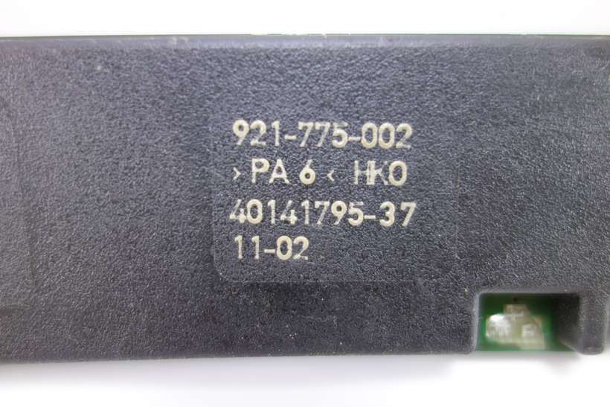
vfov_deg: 46.4
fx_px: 474
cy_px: 204
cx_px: 305
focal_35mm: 28
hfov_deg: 65.5
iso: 125
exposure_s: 1/30
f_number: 1.8
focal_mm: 10.4
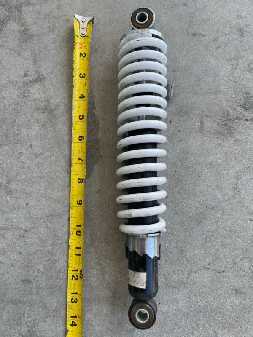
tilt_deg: -84.4
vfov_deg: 67.3
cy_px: 168
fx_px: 253
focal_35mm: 26
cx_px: 126
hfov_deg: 53.1
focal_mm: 5.1
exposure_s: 1/404
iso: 32
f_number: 1.6
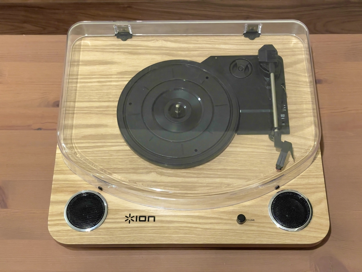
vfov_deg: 28.0
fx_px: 544
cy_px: 136
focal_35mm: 52
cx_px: 181
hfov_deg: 36.8
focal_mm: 6
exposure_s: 1/50
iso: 500
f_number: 2
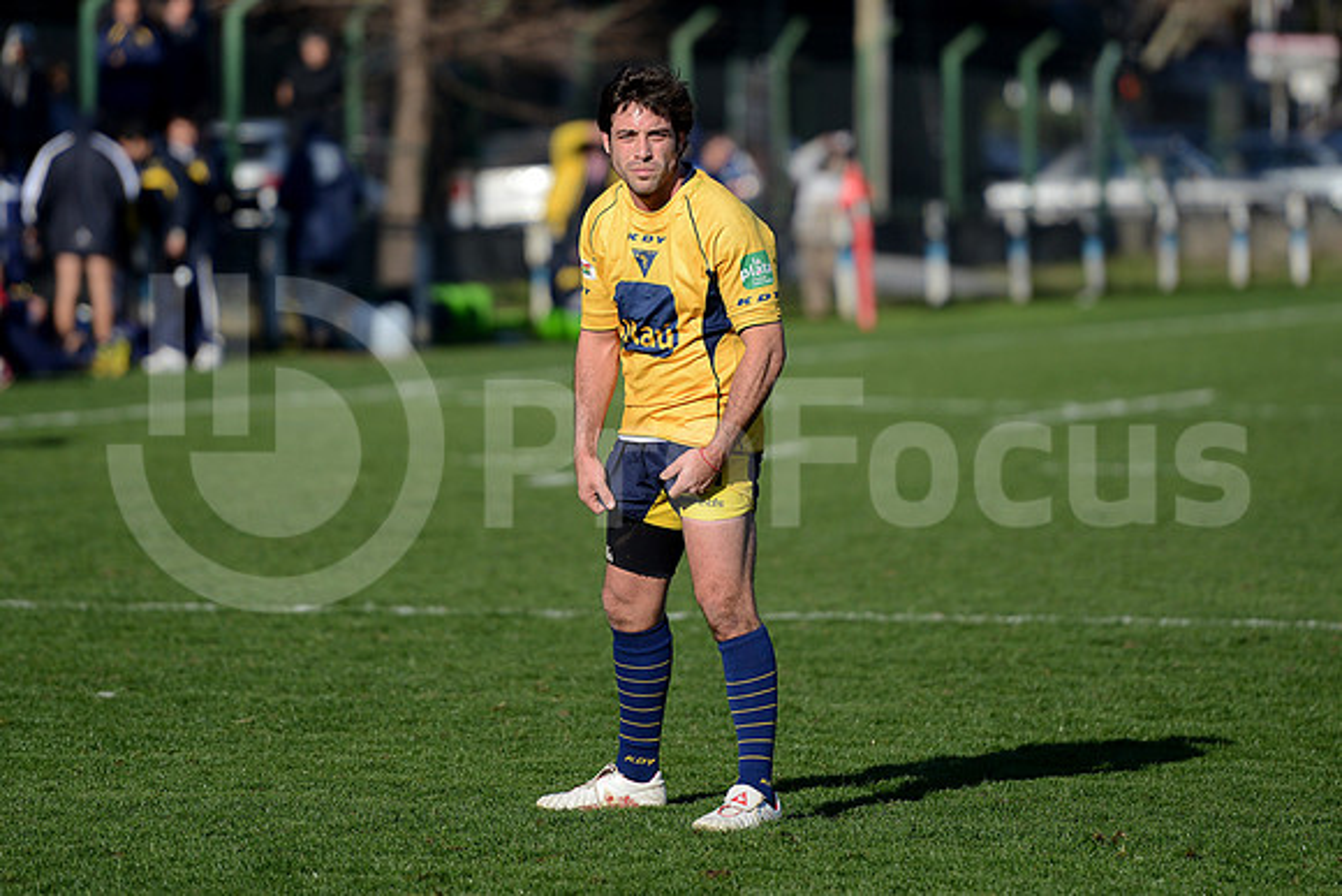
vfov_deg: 7.0
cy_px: 448
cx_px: 671
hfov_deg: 10.5
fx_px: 7271
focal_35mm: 195
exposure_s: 1/2500
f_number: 2.8
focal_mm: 195
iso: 250
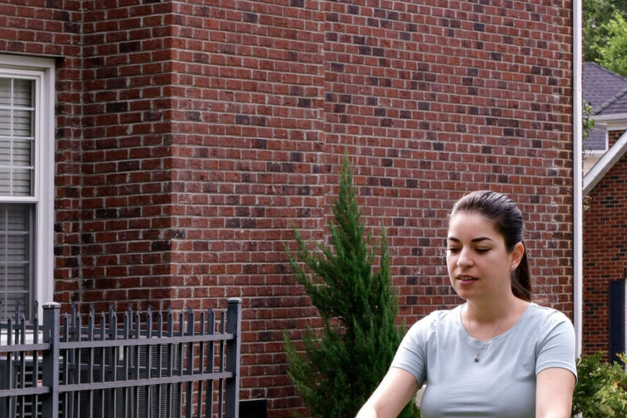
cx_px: 126
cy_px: 650
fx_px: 2961
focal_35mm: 170
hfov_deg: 12.0
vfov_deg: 7.9
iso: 200
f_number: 10
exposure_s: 1/200
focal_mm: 50
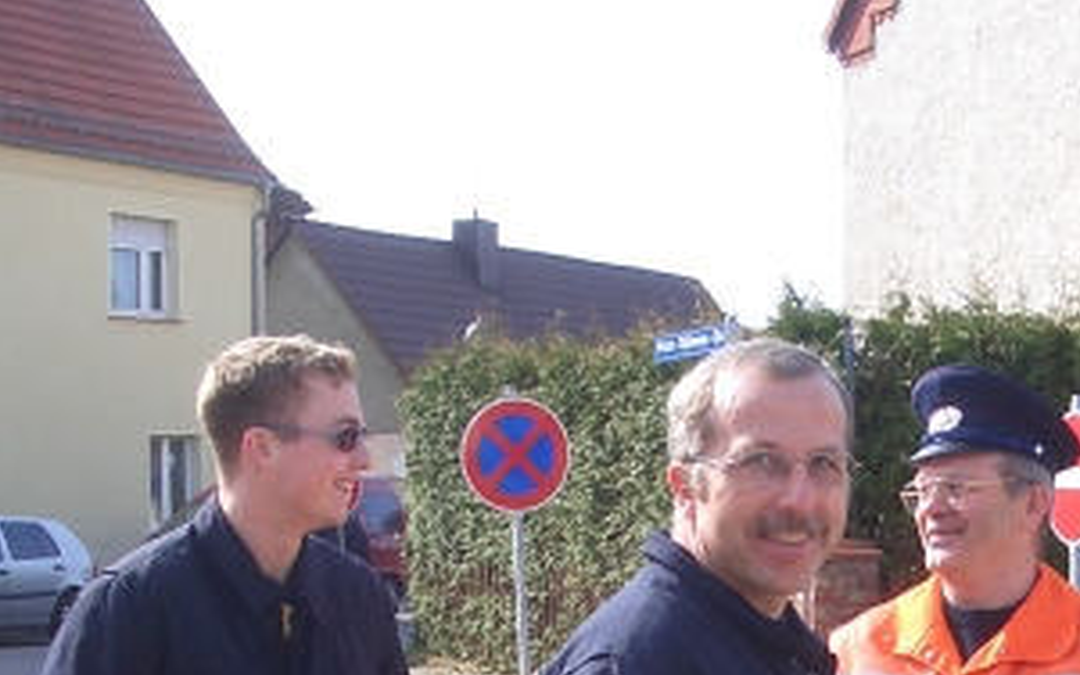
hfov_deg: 26.1
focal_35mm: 79
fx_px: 2325
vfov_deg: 15.9
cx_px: 653
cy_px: 797
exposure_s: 1/250
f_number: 4.3
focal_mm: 5.8
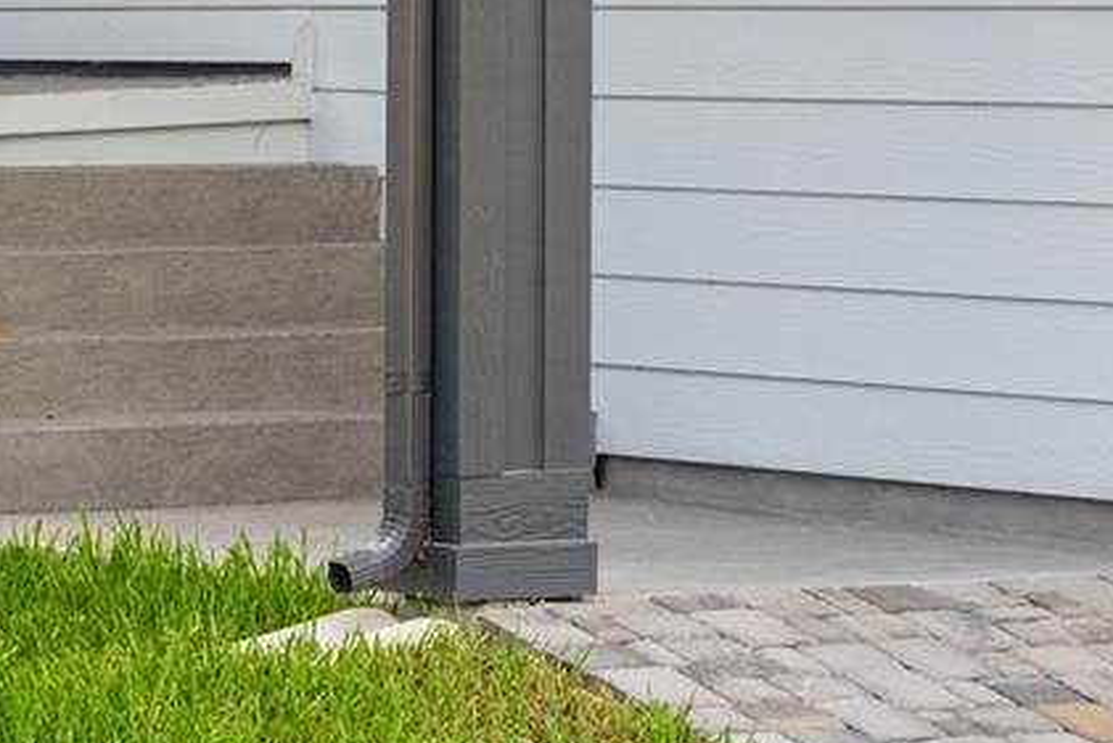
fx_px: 7824
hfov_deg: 8.1
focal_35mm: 253
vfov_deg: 5.4
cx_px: 1034
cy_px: -549
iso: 160
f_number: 8
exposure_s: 1/125
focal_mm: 52
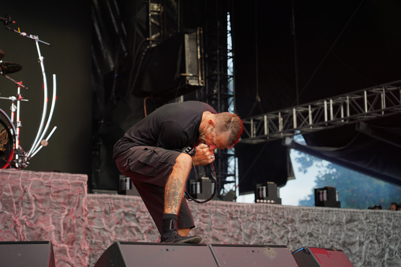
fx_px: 869
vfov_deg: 17.5
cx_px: 200
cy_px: 134
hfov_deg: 26.0
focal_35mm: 78
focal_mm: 78
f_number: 4
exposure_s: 1/80
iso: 160
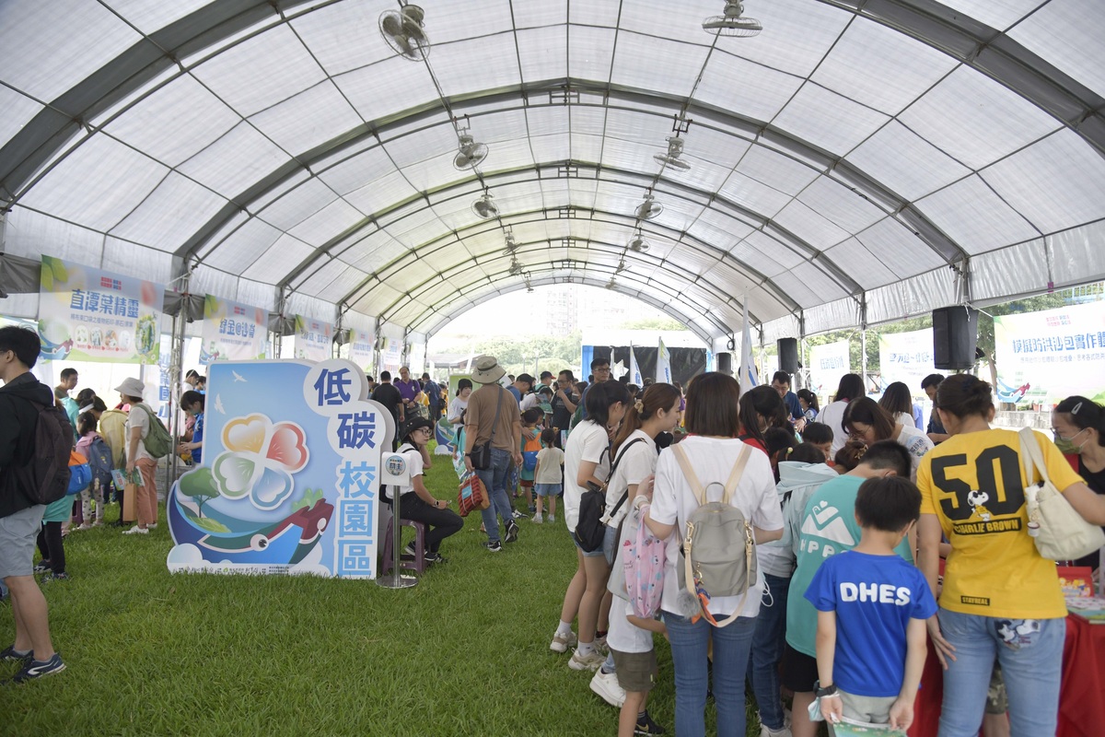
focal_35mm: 24
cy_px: 368
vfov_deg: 53.1
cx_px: 552
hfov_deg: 73.7
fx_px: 737
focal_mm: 24
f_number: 4.5
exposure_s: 1/250
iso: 800
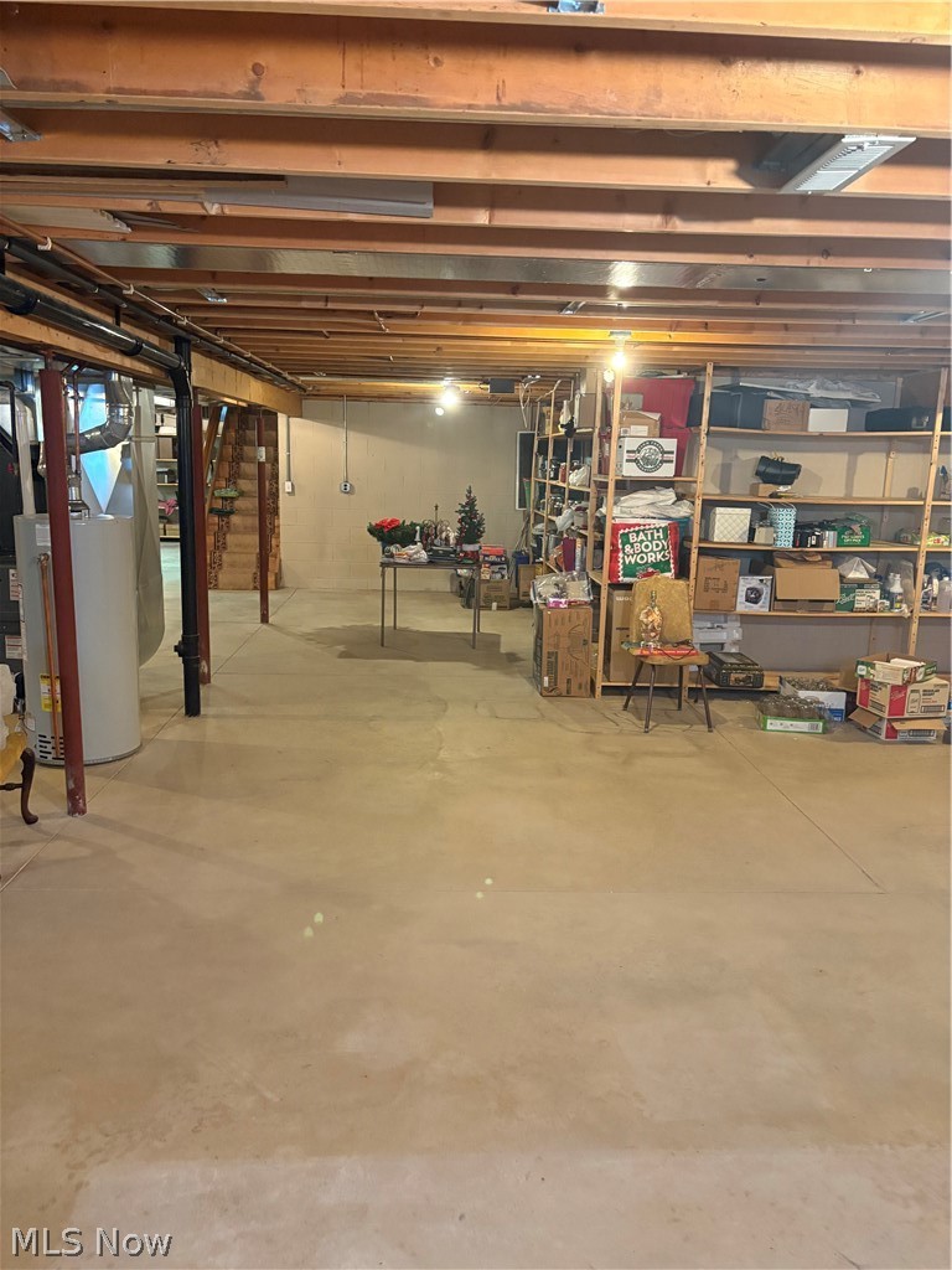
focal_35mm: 26
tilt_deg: -10.2
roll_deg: -1.5
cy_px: 635
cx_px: 476
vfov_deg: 67.3
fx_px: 953
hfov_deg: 53.1
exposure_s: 1/40
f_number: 1.6
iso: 400
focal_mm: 5.96
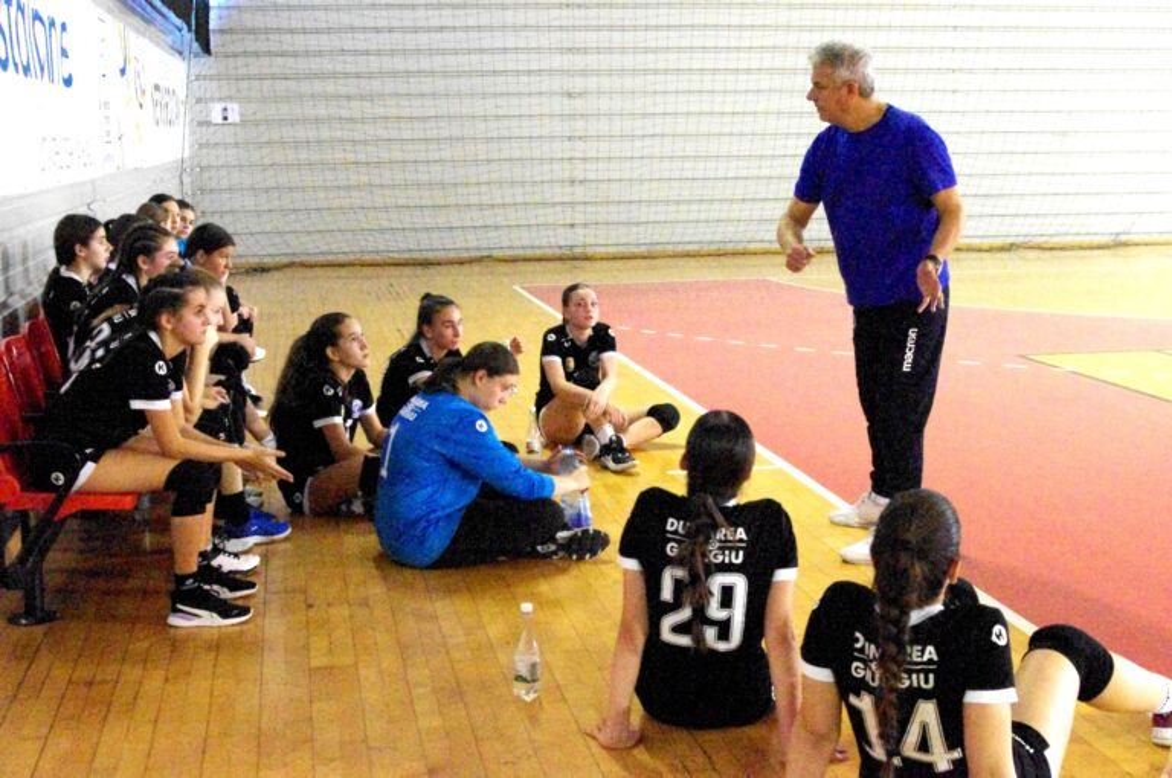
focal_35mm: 51
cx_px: 586
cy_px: 389
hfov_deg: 38.9
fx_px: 1658
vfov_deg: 26.4
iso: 12800
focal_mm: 34
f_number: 5.6
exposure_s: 1/250
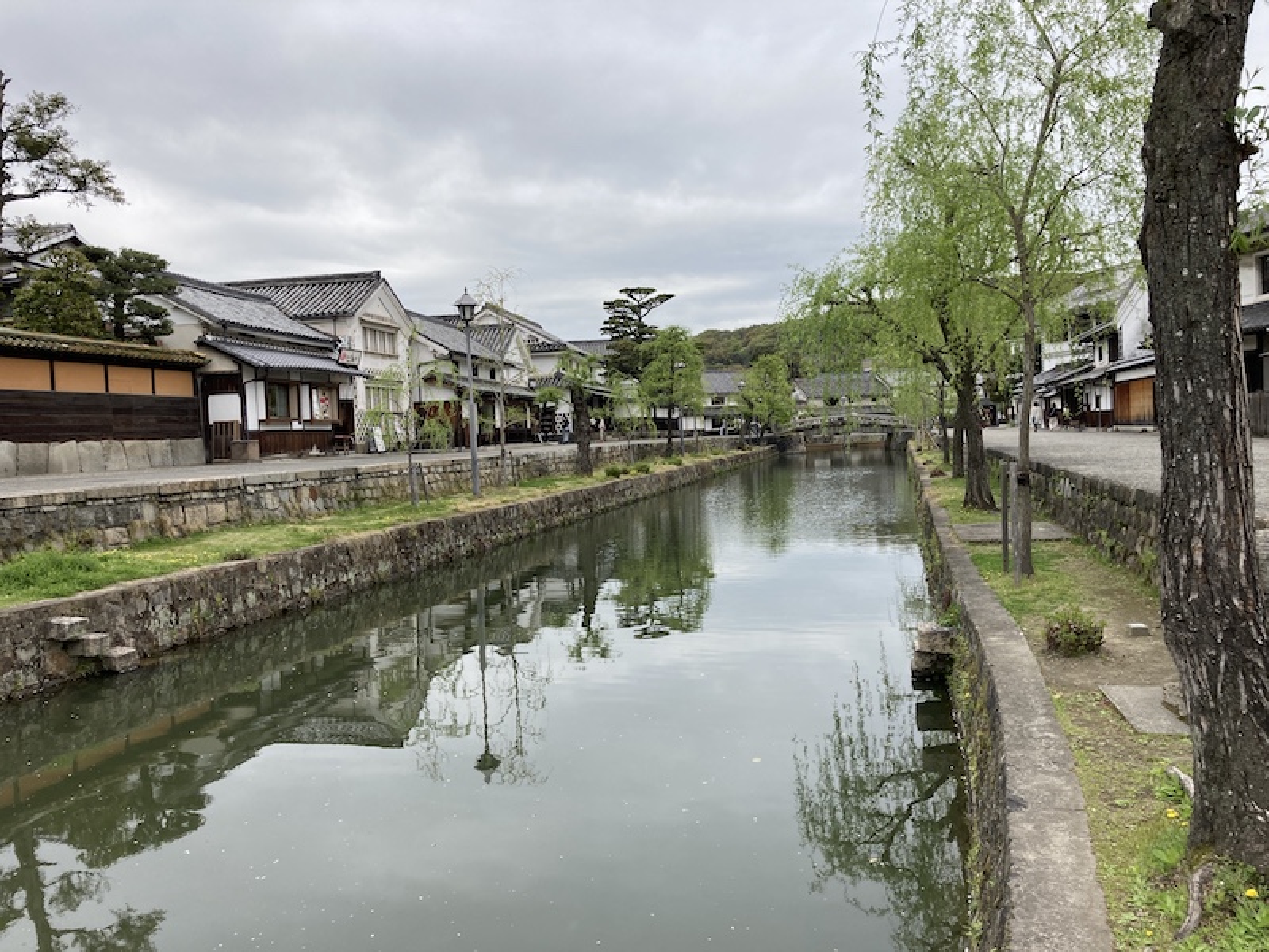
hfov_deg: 63.4
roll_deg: +2.3
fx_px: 1026
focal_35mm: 28
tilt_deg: -2.0
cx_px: 634
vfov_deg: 49.7
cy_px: 476
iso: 20
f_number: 1.8
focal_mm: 3.99
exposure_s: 1/1715
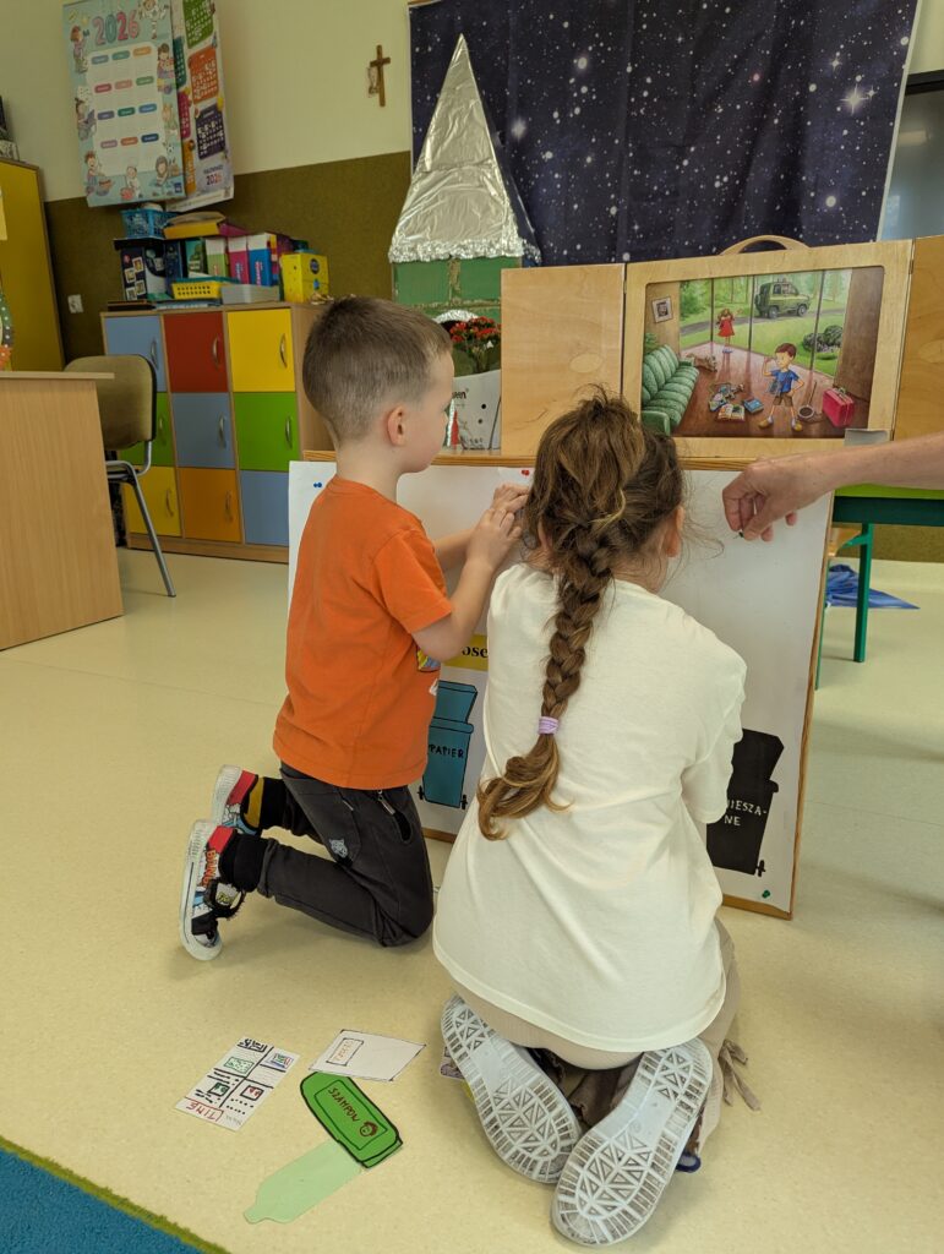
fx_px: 870
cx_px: 472
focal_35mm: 24
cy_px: 627
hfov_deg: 56.9
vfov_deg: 71.5
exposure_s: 1/171
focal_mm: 6.81
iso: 144
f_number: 1.85
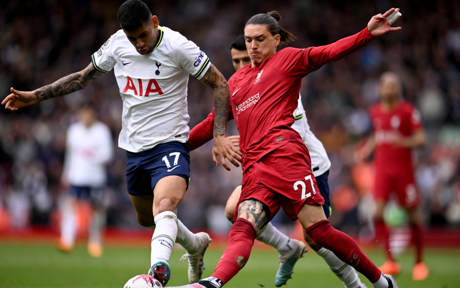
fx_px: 5127
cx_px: 230
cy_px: 142
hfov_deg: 5.1
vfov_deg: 3.2
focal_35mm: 409
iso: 1000
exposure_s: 1/3200
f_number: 3.2
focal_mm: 400
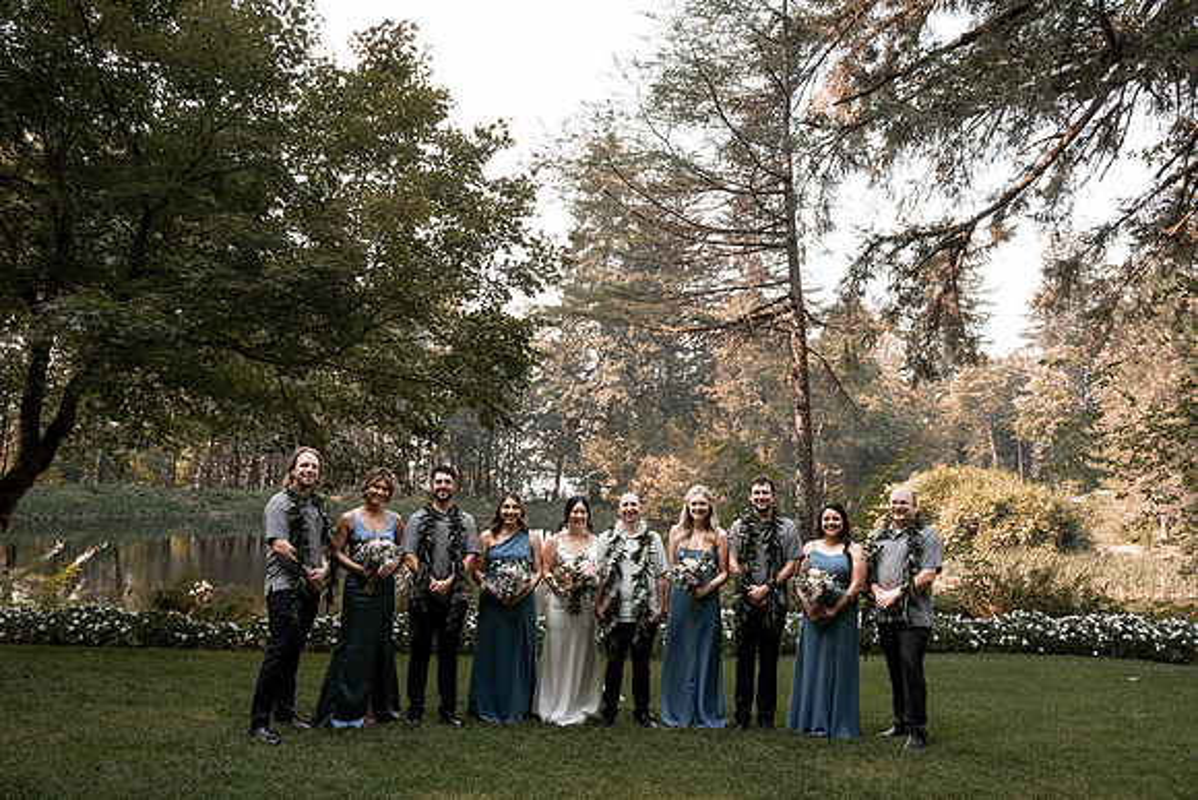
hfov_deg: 68.4
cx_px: 599
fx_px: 881
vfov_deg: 48.8
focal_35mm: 26
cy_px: 400
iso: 320
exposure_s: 1/1000
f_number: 2.8
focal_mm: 26
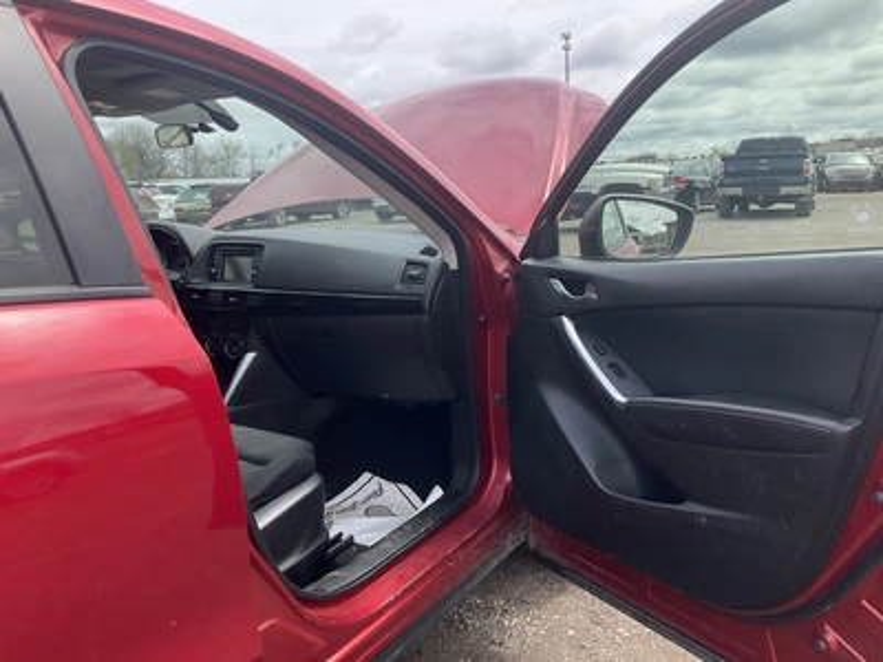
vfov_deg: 48.2
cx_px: 442
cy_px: 331
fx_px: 740
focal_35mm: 29
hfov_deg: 61.7
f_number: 1.8
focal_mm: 3
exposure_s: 1/869
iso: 25
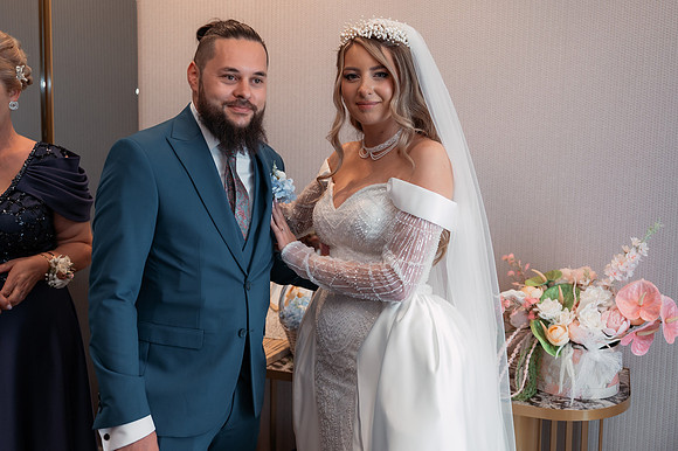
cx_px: 296
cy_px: 198
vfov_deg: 34.7
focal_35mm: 38
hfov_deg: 50.2
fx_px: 721
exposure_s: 1/200
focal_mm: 34
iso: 640
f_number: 2.8
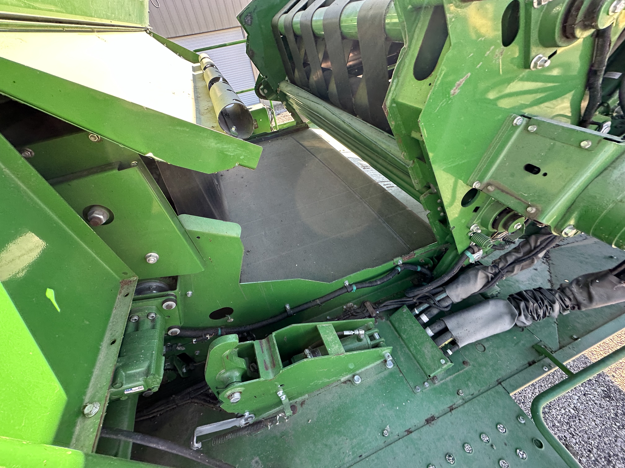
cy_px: 234
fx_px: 253
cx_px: 312
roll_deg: +6.1
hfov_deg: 102.1
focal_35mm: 14
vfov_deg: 85.7
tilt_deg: -43.7
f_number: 2.2
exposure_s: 1/123
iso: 40
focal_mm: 2.22
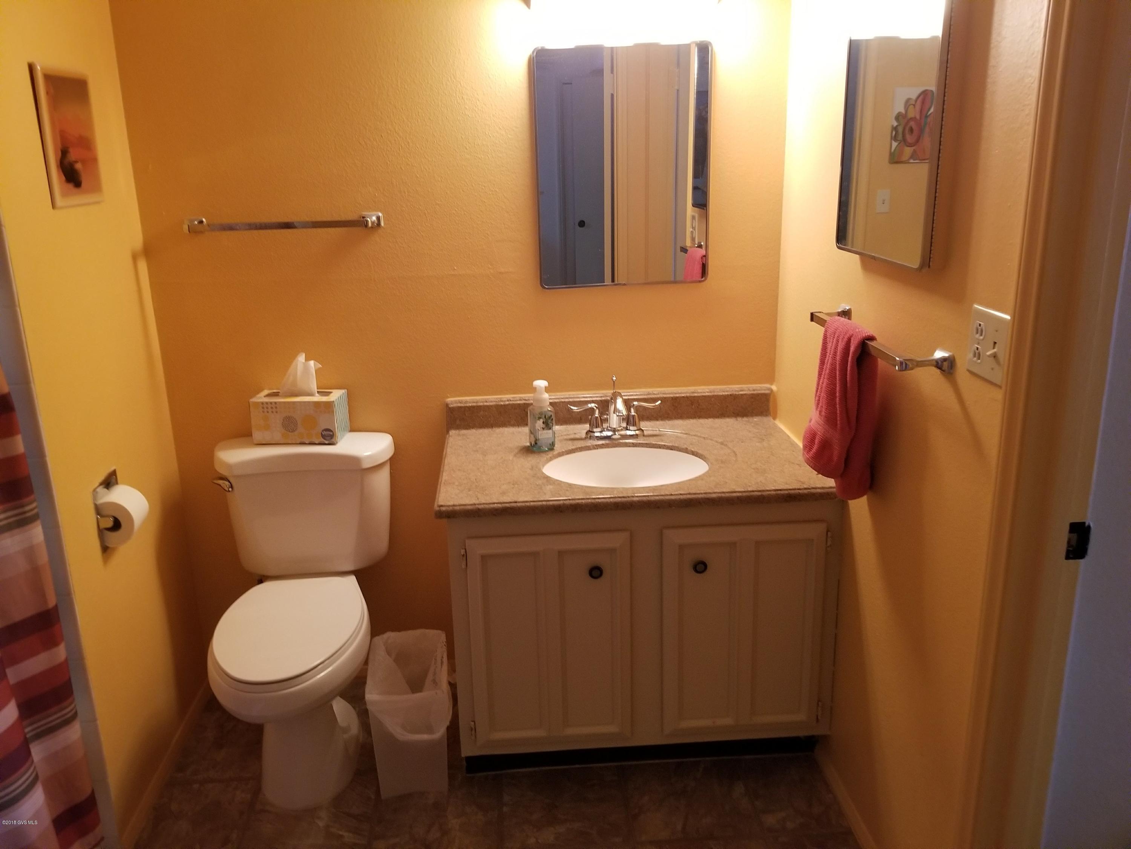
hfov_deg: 67.3
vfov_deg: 53.1
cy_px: 424
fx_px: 849
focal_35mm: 26
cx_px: 566
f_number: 1.7
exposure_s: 1/30
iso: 250
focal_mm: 4.25
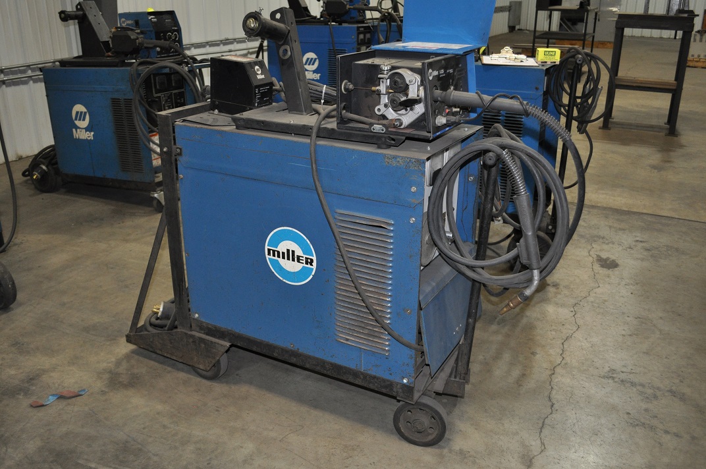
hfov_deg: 57.3
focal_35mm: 33
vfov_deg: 39.9
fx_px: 646
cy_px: 234
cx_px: 353
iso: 800
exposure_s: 1/60
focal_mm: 22
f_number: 4
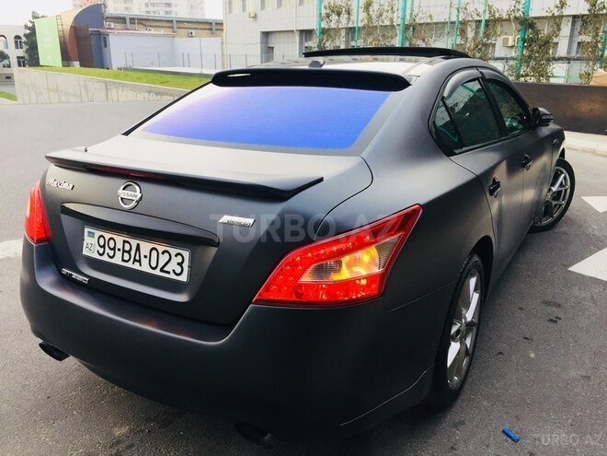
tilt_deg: -18.3
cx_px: 304
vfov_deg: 48.2
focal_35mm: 29
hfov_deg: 61.7
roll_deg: -0.8
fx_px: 509
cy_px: 228
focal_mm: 4.15
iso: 50
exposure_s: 1/100
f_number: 2.2
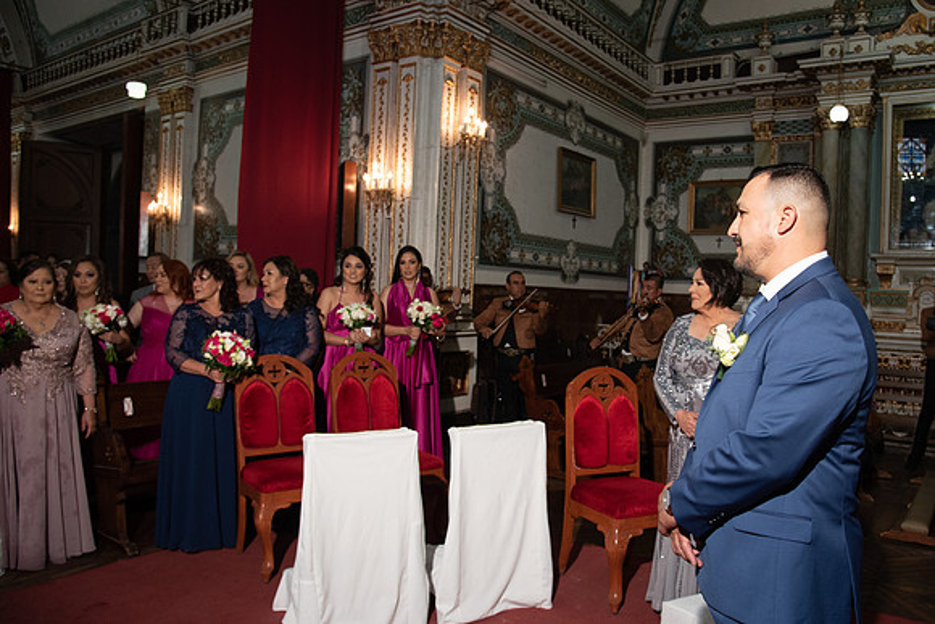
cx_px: 526
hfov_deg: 67.2
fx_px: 701
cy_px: 312
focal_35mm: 27
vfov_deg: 48.0
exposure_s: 1/160
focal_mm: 24
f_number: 5.6
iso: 1600
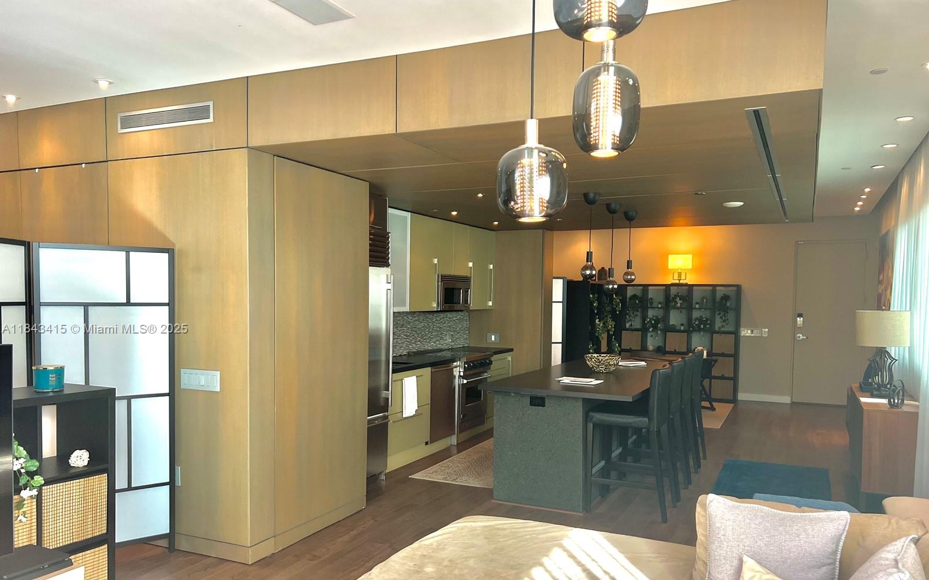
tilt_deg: -3.4
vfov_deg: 44.4
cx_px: 471
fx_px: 709
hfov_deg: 66.5
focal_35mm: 28
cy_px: 329
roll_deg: -0.8
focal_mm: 5.7
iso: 125
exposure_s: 1/121
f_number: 1.5
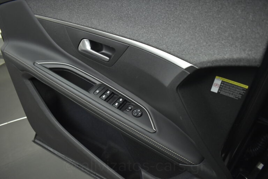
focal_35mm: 27
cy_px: 90
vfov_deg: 48.0
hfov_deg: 67.4
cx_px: 134
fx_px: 201
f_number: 3.5
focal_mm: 18
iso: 1600
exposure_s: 1/100
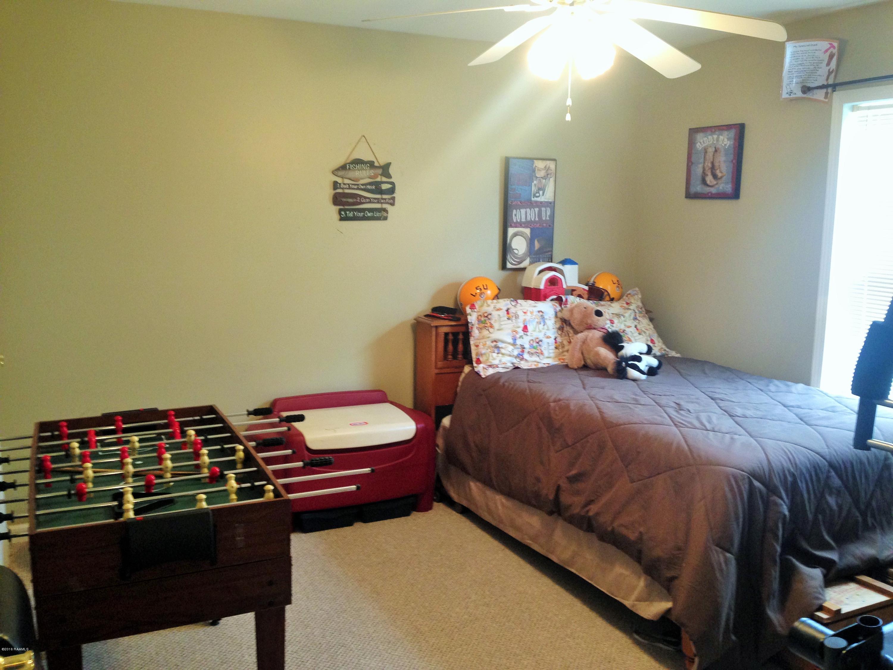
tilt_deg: -9.9
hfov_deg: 55.4
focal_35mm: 33
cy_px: 335
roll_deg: -0.4
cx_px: 446
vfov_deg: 42.9
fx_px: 851
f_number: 2.4
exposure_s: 1/20
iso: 125
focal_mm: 4.12
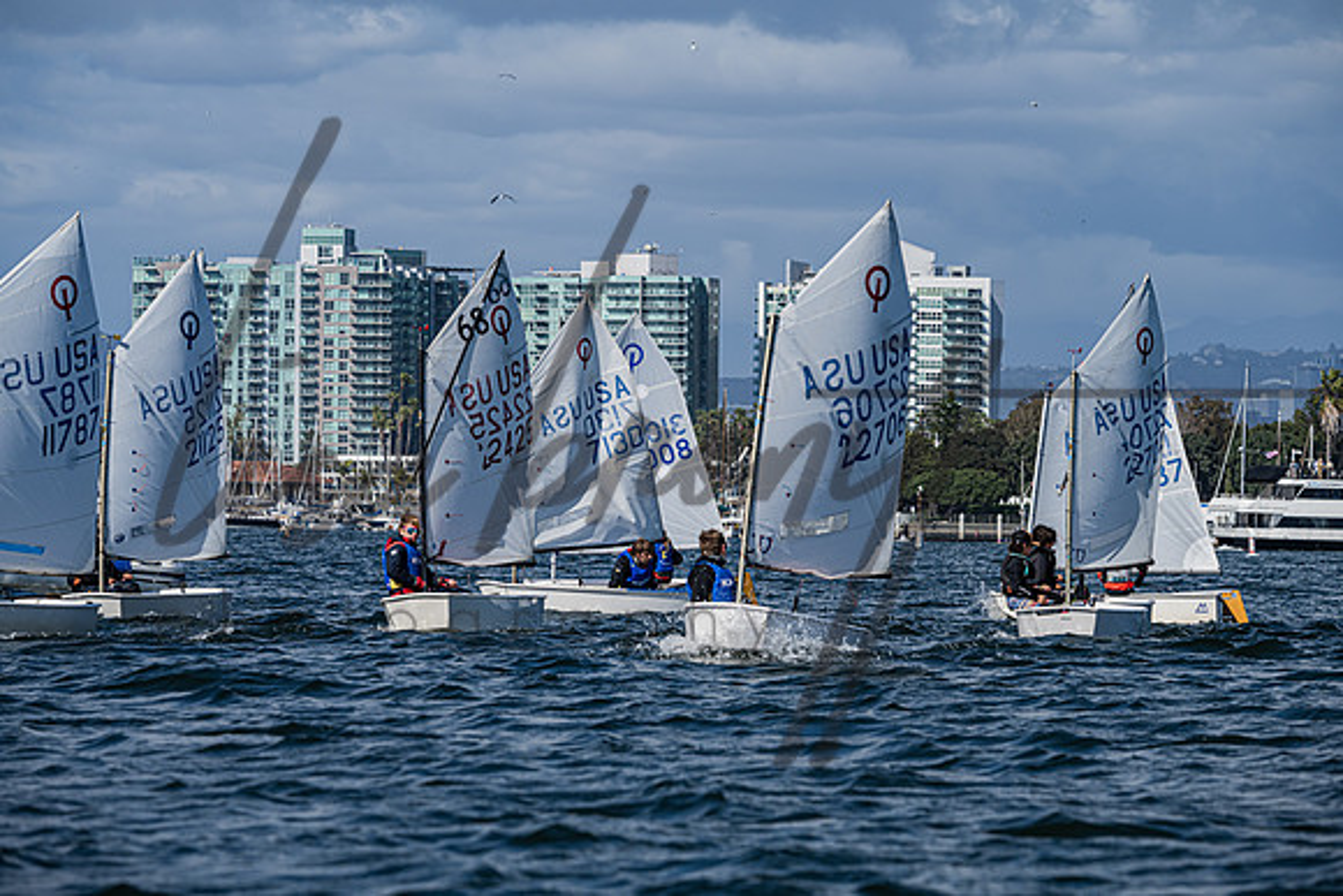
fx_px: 7836
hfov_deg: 9.8
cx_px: 672
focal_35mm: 210
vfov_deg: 6.5
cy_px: 448
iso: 320
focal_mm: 210
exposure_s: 1/1250
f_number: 9
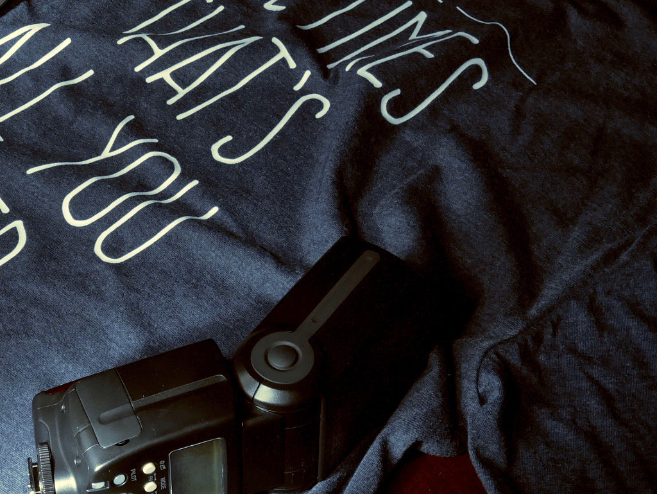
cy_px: 109
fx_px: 2051
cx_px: 76
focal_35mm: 108
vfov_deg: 13.7
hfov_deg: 17.9
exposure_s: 10
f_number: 11
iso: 200
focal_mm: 27
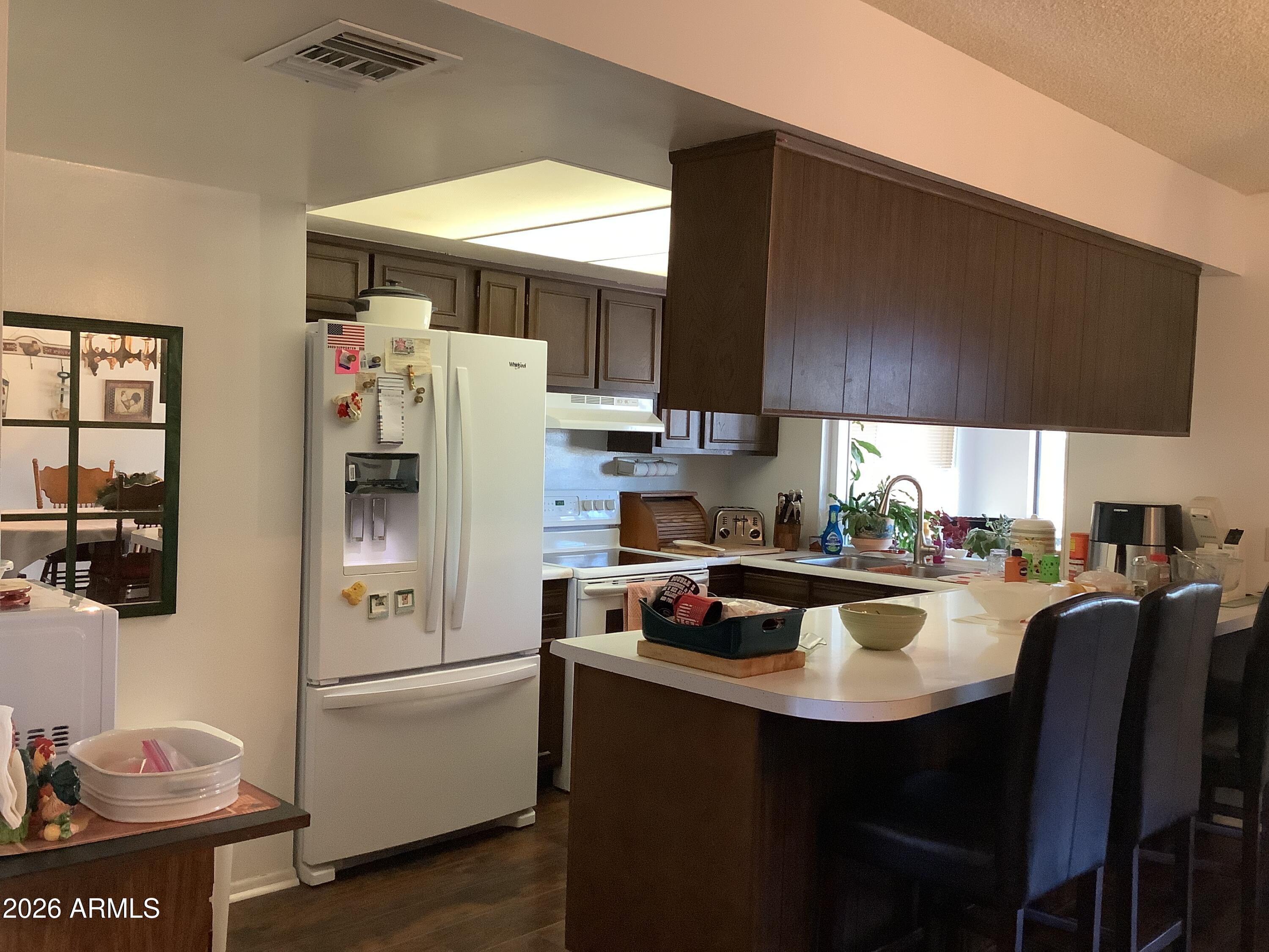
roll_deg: -1.7
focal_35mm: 31
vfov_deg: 45.4
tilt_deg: -2.8
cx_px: 634
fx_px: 1136
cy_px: 476
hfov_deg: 58.4
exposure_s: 1/40
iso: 320
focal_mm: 3.3
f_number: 2.4
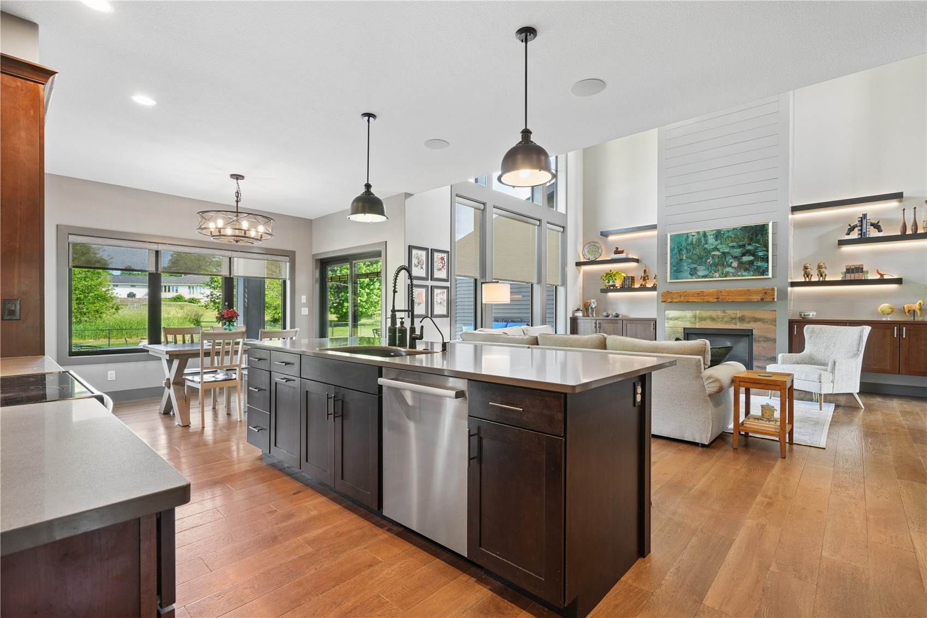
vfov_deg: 73.7
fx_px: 412
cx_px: 464
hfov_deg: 96.7
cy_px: 309
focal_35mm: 16
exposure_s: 1/8
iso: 400
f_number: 9
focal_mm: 16
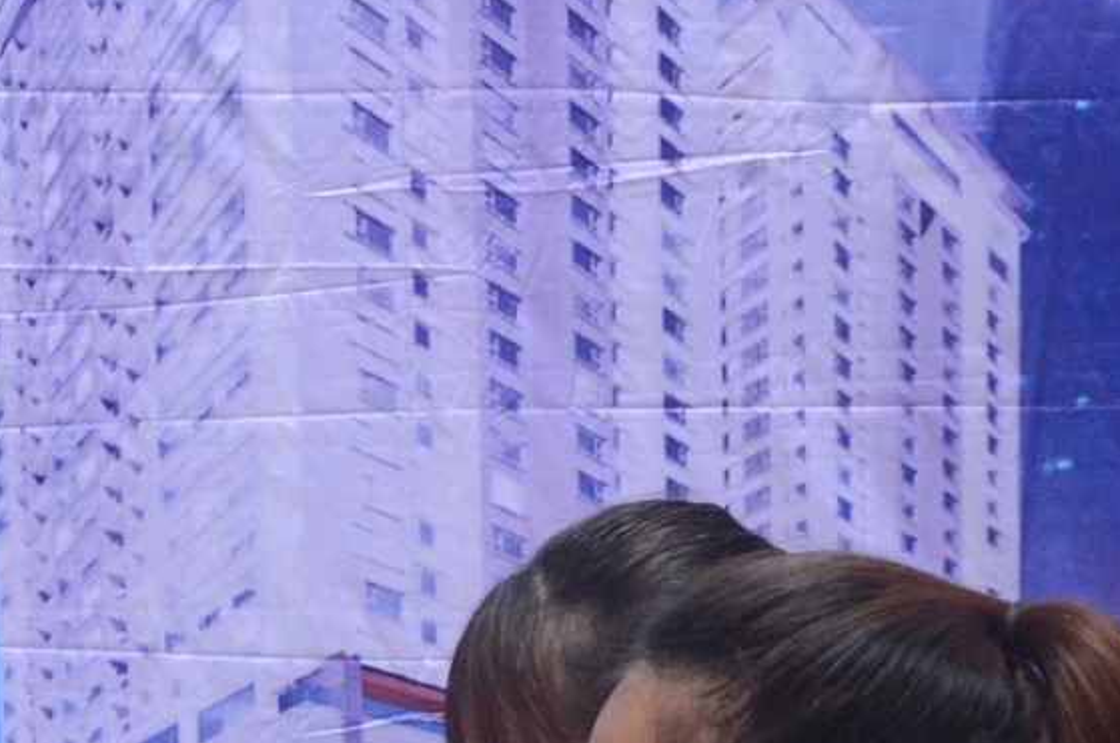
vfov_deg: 11.3
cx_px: -445
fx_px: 3666
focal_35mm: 118
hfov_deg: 16.2
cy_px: 980
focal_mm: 22
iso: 2000
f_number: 5
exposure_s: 1/250
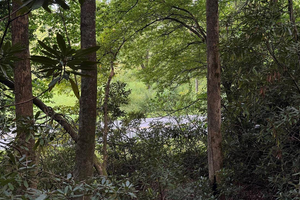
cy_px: 34
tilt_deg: -1.2
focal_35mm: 35
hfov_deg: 54.4
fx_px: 292
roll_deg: +1.0
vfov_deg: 36.3
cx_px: 156
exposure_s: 1/121
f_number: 1.78
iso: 80
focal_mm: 6.76
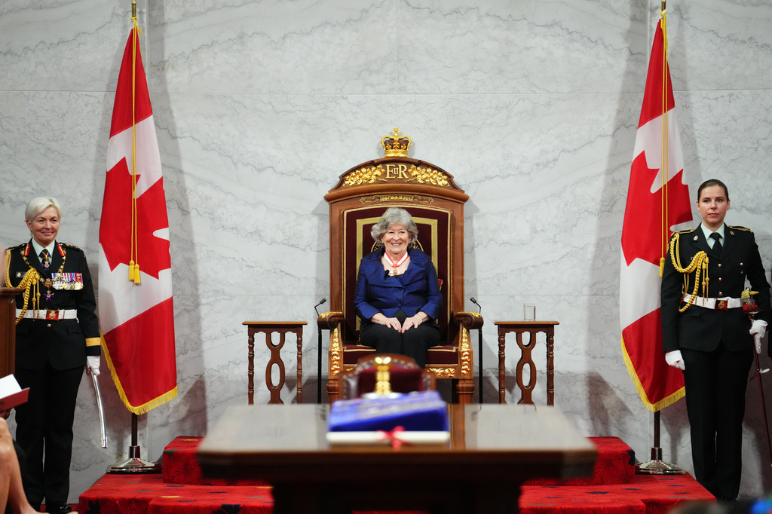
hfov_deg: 10.3
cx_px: 386
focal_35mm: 200
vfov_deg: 6.9
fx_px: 4287
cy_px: 257
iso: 6400
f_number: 2.8
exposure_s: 1/640
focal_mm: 200
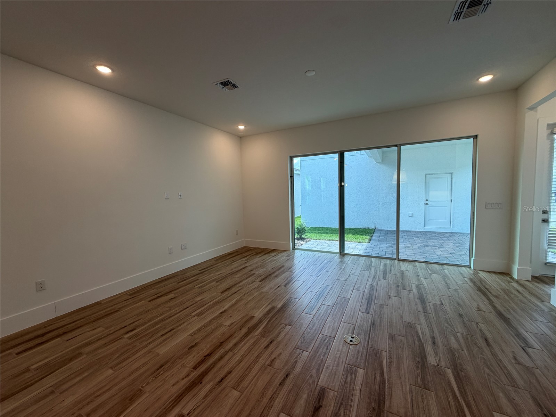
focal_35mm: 14
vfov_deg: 85.7
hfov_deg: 102.1
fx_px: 225
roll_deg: +2.8
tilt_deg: -4.2
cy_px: 208
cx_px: 278
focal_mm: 2.22
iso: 80
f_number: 2.2
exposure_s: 1/120
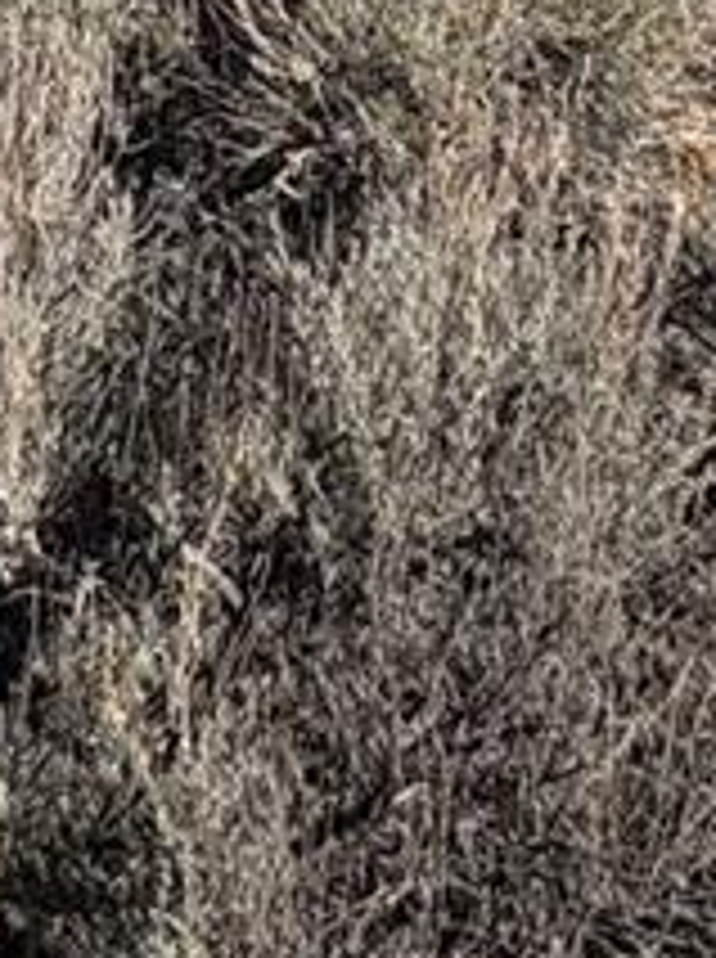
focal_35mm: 79
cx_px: -126
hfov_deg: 17.8
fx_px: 2185
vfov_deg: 15.8
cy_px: -1210
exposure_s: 1/2874
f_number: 2.2
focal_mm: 2.22
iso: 50
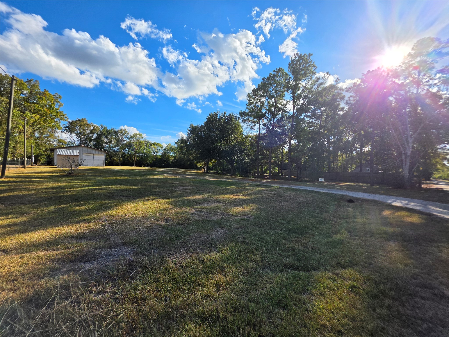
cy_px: 168
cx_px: 224
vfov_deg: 89.9
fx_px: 169
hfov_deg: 106.2
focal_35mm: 13
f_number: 1.9
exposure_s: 1/3001
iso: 32
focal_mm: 2.2
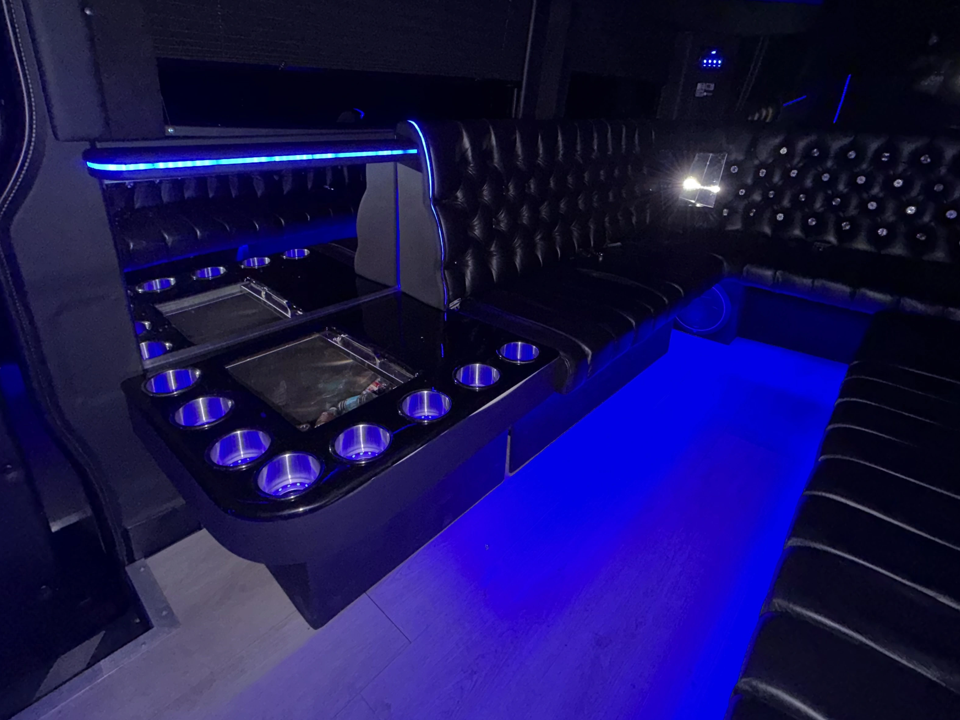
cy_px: 284
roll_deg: -2.1
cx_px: 474
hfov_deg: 87.8
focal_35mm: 18
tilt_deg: -22.2
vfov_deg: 70.8
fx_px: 499
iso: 400
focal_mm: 2.22
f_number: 2.2
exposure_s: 1/30
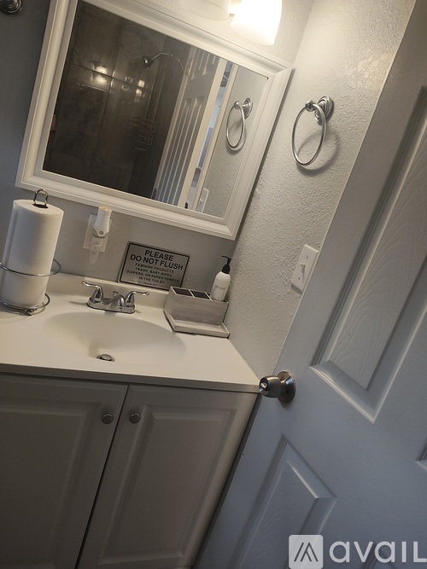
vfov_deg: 69.4
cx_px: 214
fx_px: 411
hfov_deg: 54.9
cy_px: 284
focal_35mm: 25
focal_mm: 4.15
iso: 194
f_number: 1.5
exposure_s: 1/60.1
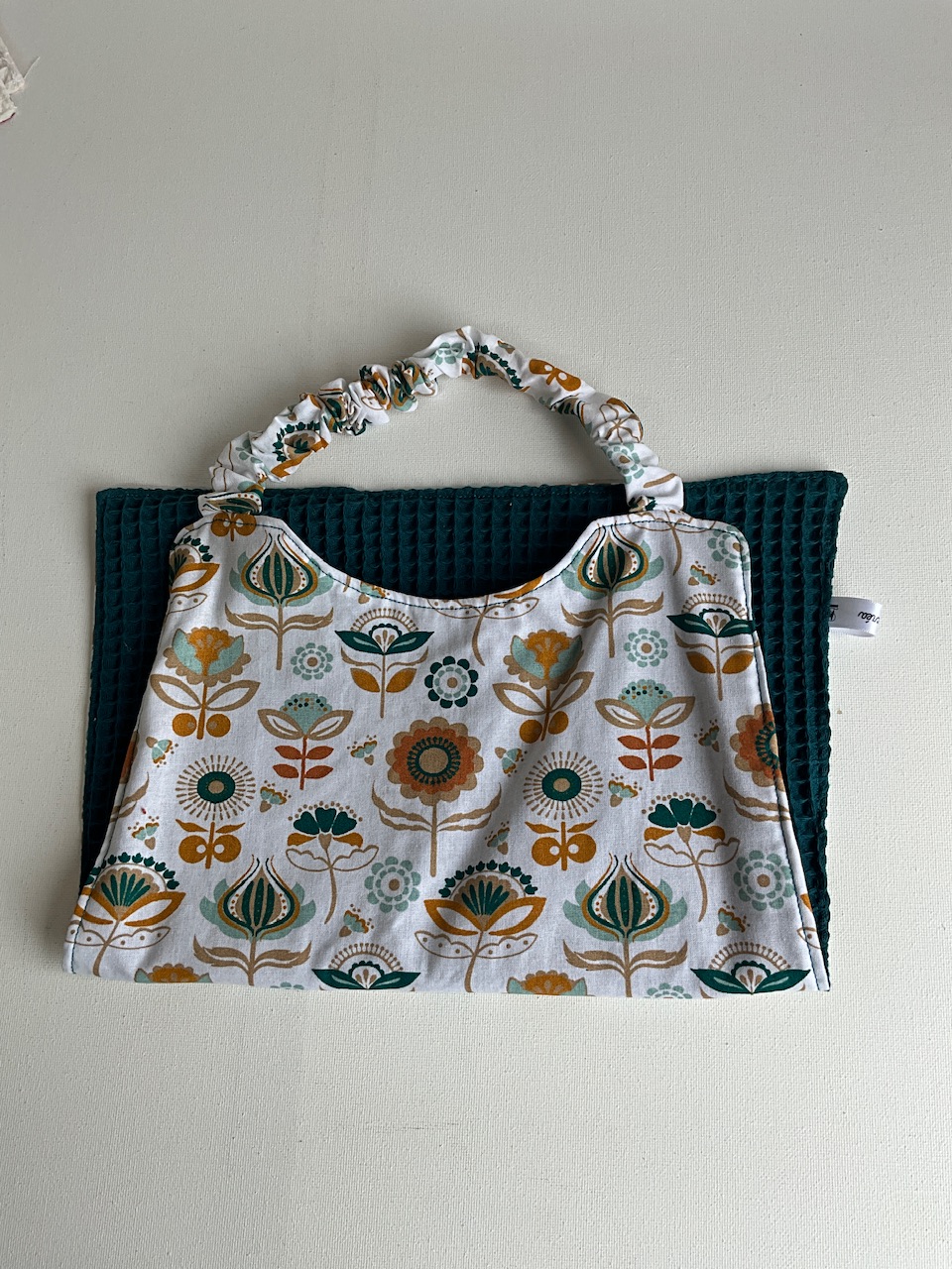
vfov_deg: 61.7
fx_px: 1063
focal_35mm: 29
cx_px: 476
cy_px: 634
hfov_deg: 48.2
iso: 25
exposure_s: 1/299
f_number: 1.8
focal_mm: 3
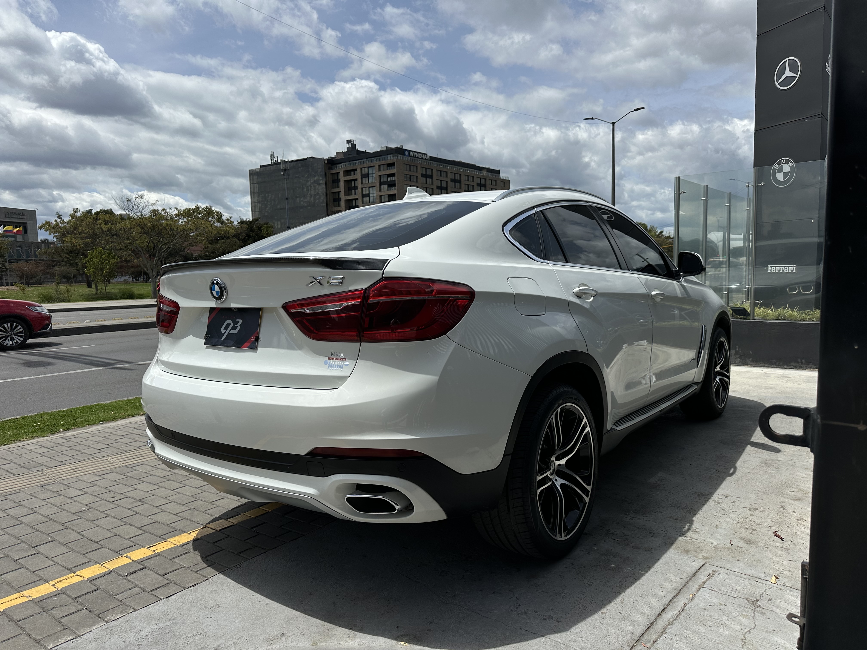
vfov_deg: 56.8
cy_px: 325
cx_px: 434
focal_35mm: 24
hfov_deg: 71.6
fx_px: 601
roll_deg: +0.3
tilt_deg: -5.8
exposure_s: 1/8197
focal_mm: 6.86
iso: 80
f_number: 1.78
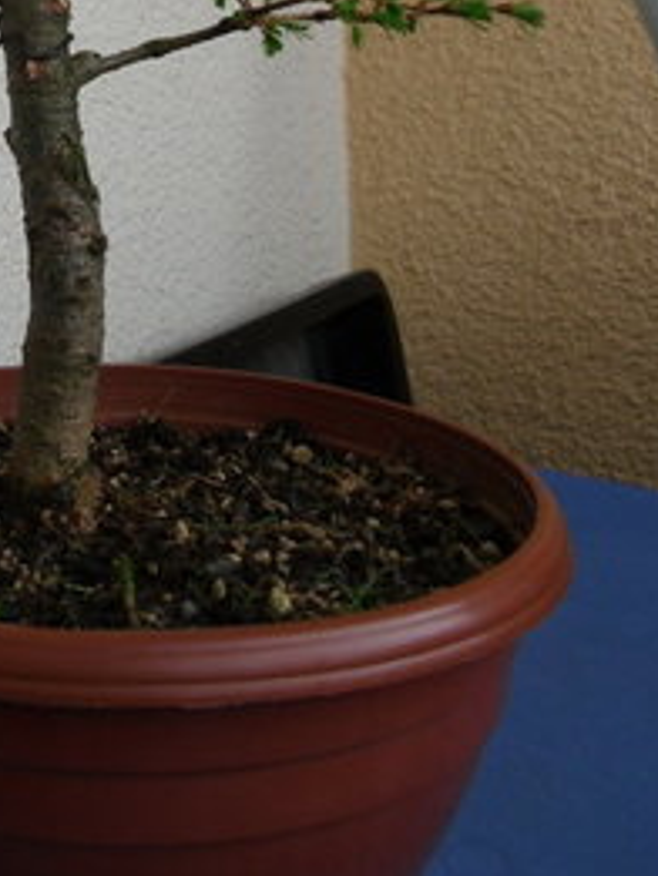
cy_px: -47
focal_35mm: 62
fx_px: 1570
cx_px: 34
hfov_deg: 22.9
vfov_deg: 28.7
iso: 100
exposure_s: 1/160
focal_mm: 4.9
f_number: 3.2
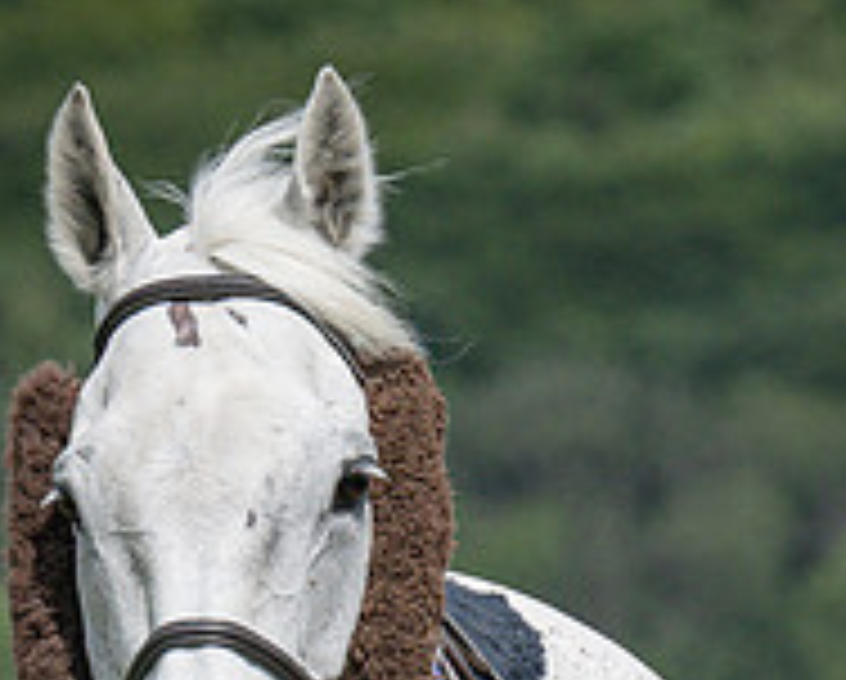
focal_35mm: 1004
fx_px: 25178
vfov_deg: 1.5
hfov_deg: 1.9
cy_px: 921
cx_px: 845
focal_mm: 180
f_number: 5.6
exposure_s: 1/3200
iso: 400
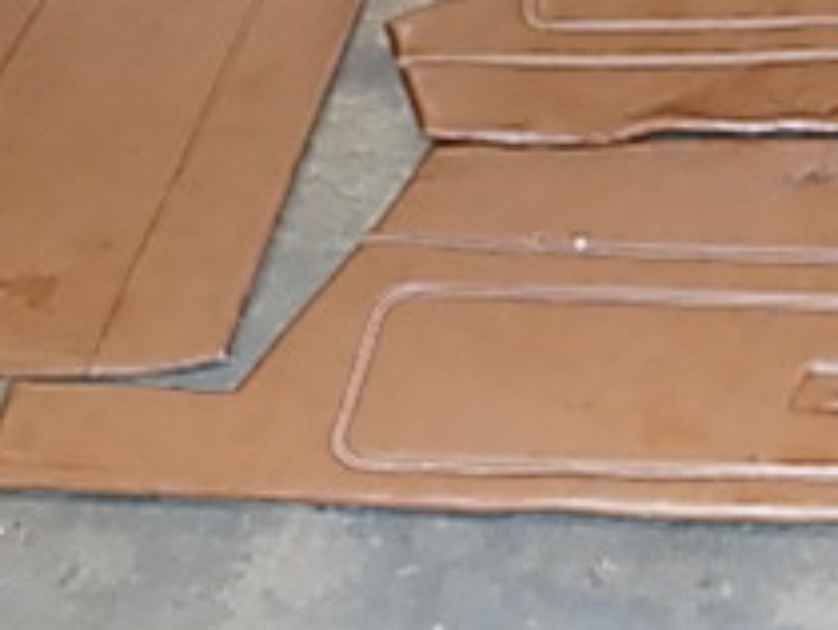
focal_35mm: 70
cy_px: 36
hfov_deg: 25.3
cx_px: 970
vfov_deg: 20.5
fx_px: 1697
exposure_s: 1/30
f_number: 3.1
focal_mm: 4
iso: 450
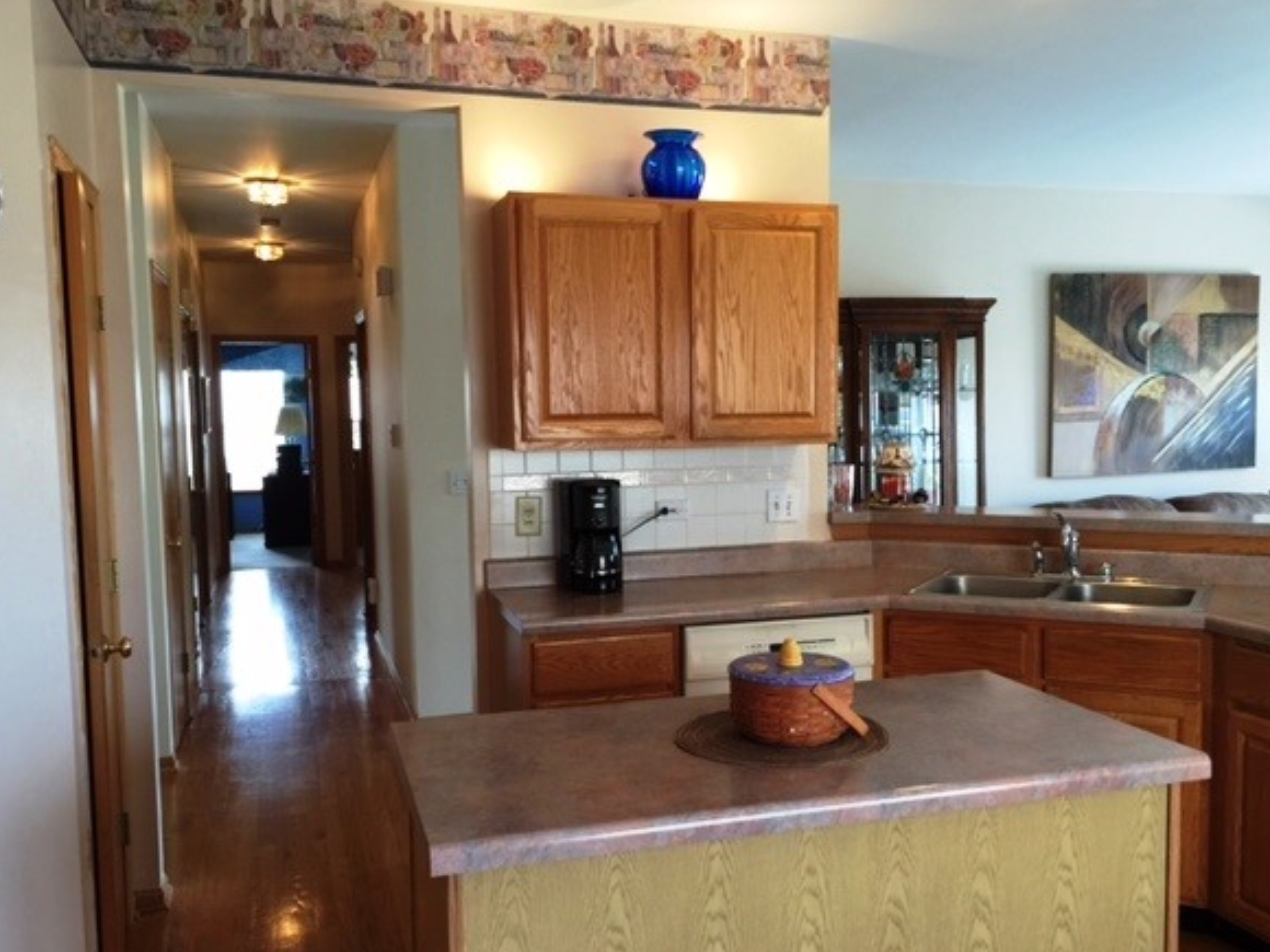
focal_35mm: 32
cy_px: 512
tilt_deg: -5.3
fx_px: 1174
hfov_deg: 56.8
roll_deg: +0.6
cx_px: 672
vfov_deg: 44.1
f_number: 2.2
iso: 40
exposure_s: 1/15
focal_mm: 4.15
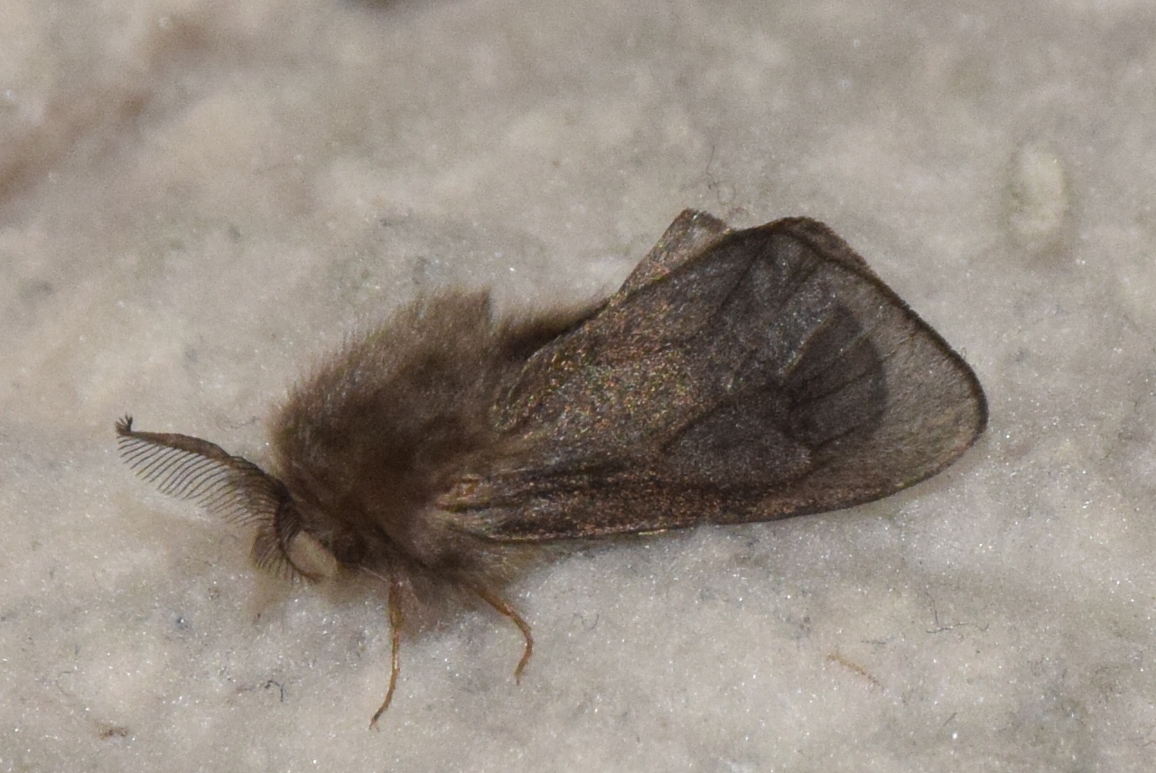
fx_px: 6749
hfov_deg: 9.8
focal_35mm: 210
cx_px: 578
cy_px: 386
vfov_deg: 6.6
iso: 1600
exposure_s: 1/160
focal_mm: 140
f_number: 16
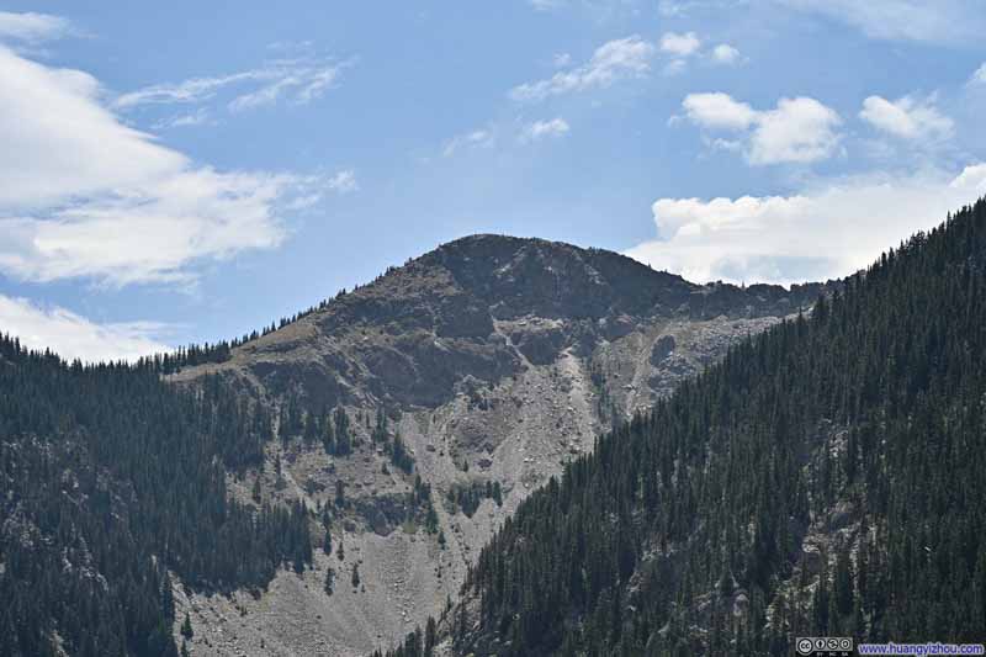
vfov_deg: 11.4
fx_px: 3286
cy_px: 328
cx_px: 493
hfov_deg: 17.1
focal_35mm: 120
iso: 64
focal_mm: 120
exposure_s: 1/1000
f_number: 5
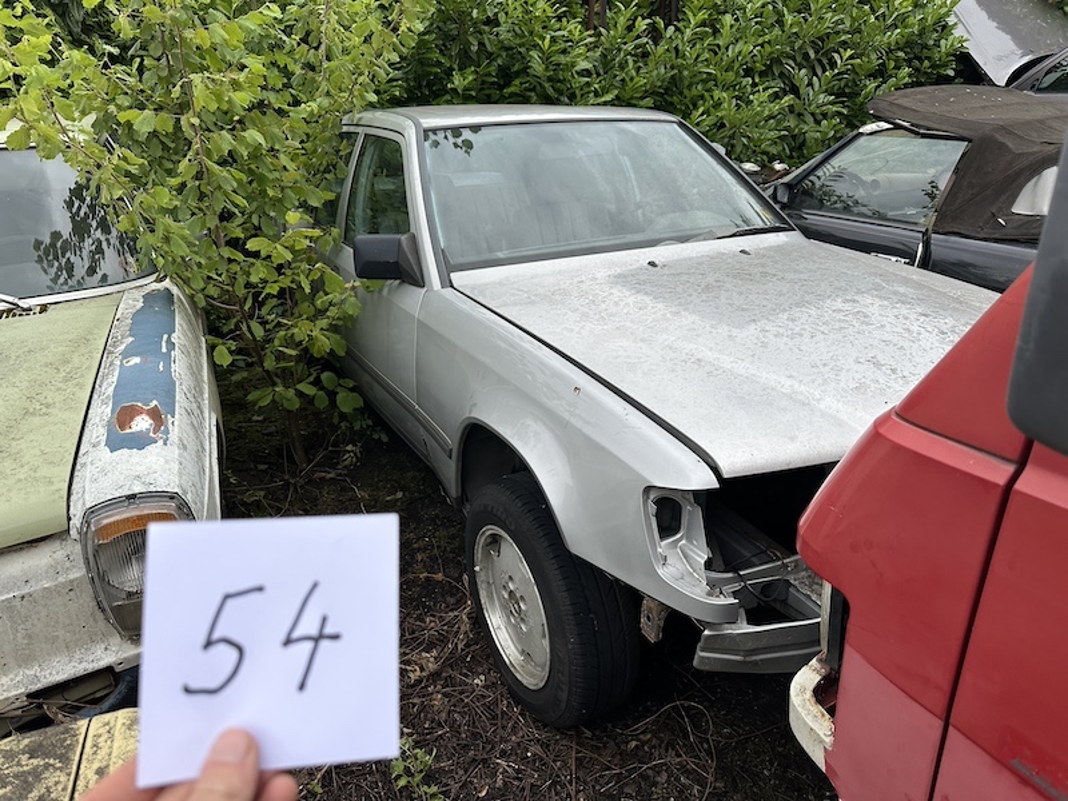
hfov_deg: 71.6
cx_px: 534
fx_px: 740
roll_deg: +0.0
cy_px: 400
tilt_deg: -23.0
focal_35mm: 24
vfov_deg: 56.8
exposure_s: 1/121
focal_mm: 6.86
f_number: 1.78
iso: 160
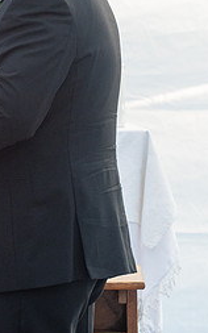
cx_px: -119
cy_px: 128
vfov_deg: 5.8
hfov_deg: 3.6
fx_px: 3303
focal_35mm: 364
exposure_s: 1/125
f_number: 6.3
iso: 800
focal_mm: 135
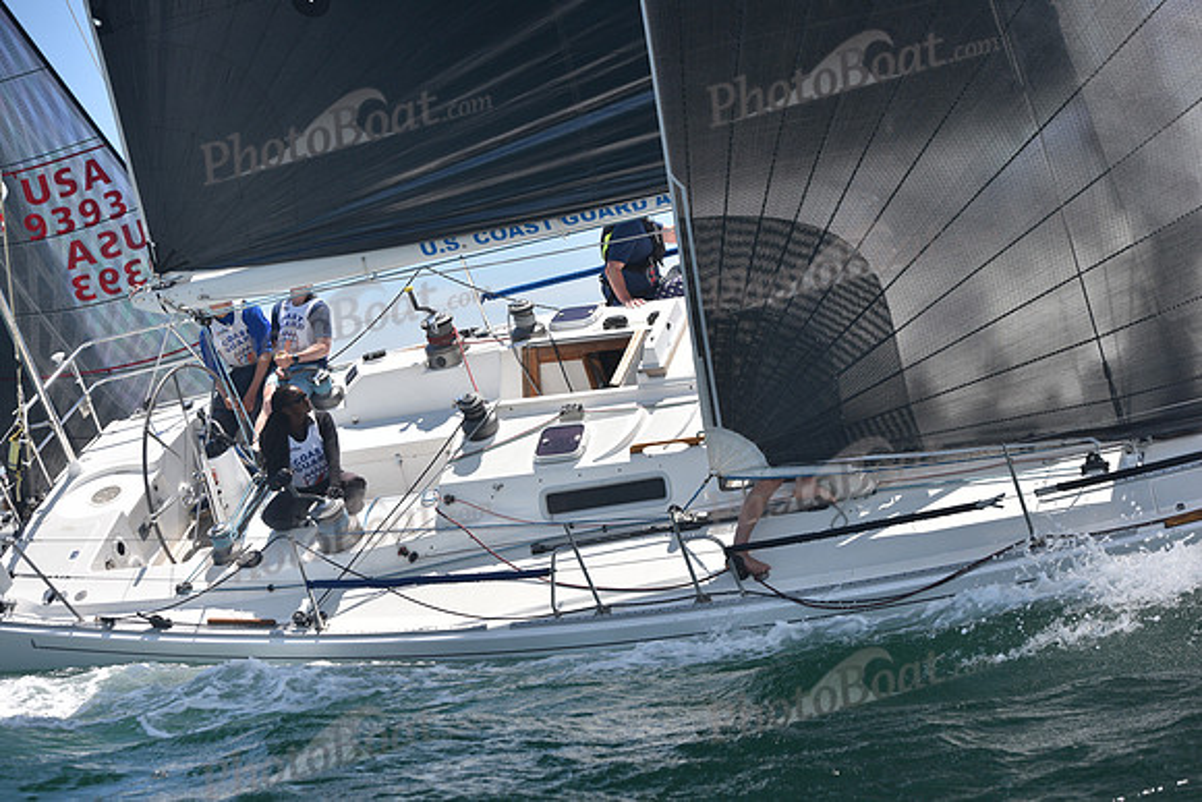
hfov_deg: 22.1
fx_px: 3072
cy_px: 401
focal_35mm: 92
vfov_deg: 14.9
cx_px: 601
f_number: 5
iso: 320
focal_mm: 92
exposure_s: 1/800
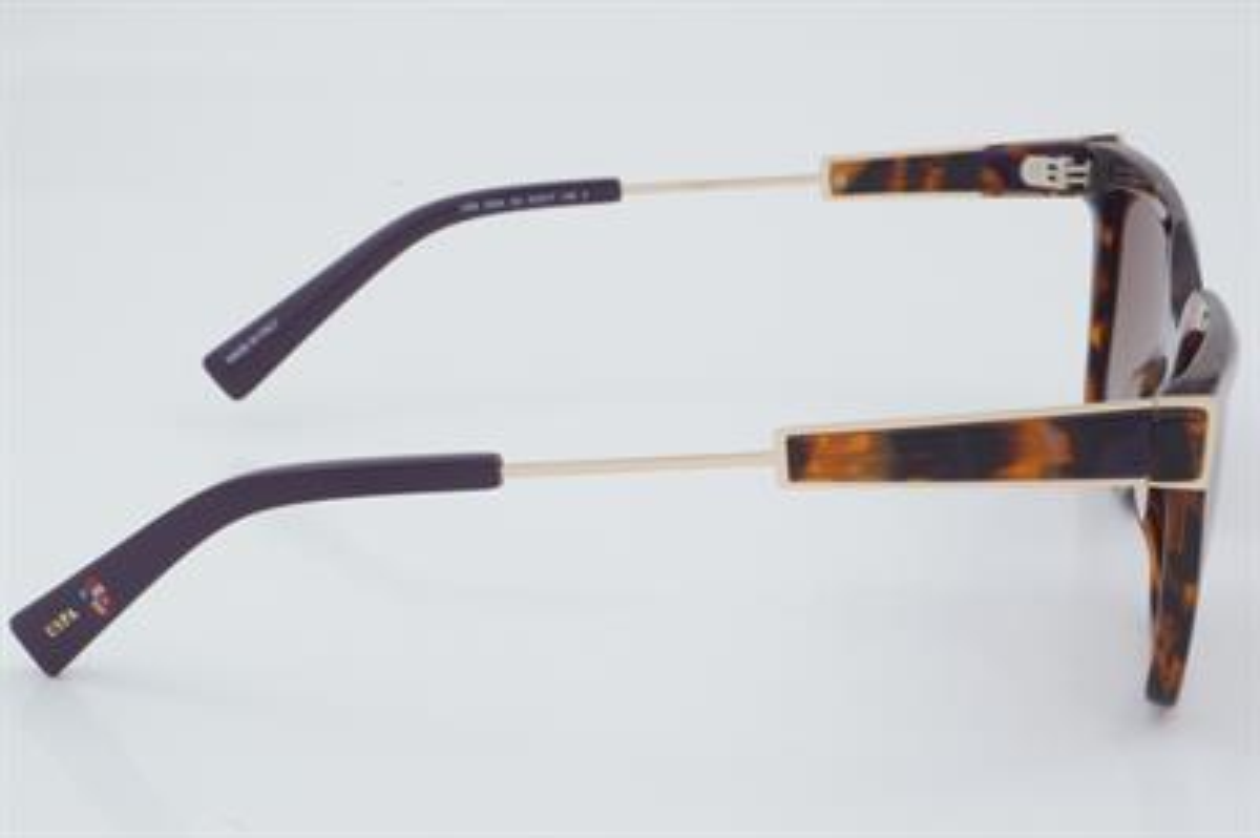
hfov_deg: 27.0
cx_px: 630
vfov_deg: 18.2
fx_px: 2623
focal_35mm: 75
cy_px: 419
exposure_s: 1/3
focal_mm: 50
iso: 100
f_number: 32
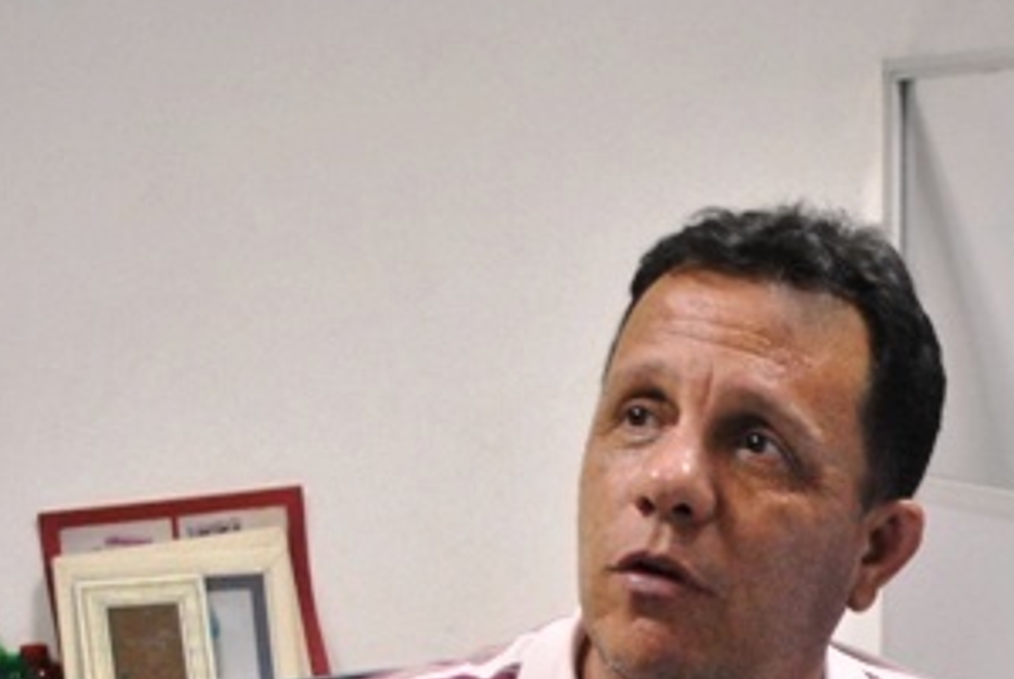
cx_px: 1011
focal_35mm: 88
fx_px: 2482
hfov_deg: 22.2
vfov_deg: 15.0
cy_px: 841
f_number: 4
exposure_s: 1/50
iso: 800
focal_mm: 22
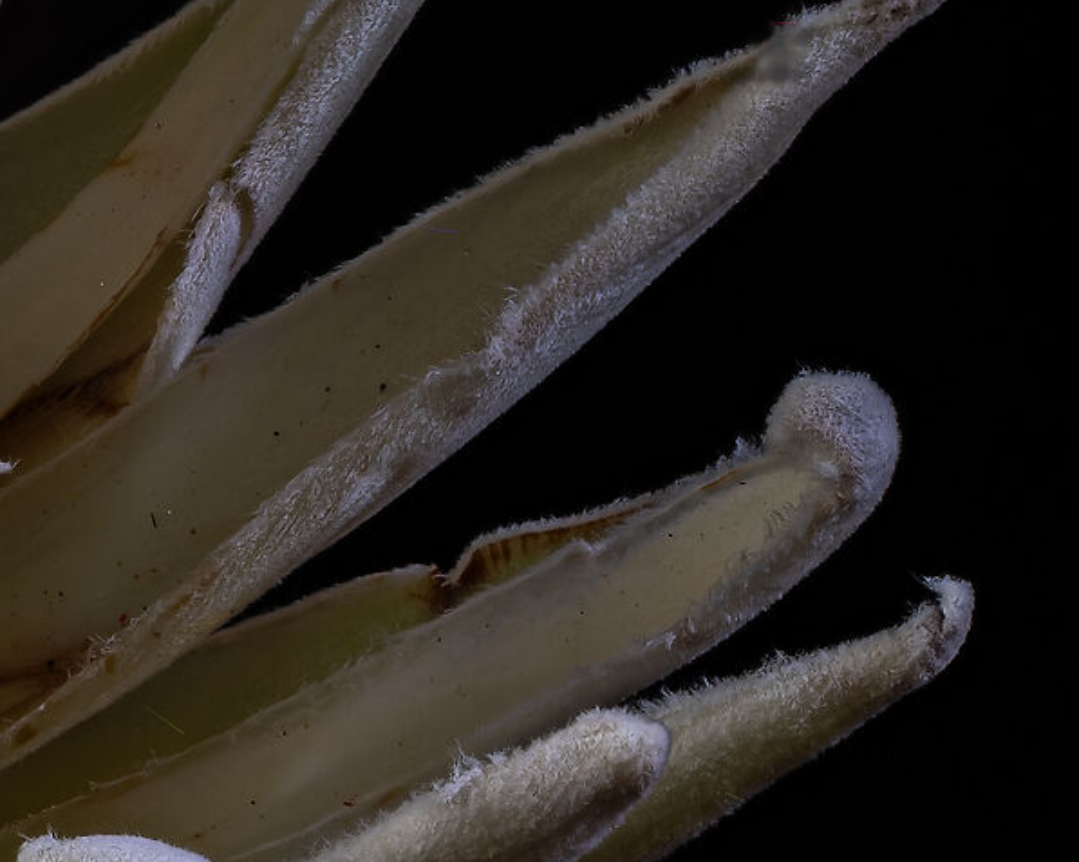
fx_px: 12640
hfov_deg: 4.8
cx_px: -784
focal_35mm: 396
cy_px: 95
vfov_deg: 3.9
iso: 100
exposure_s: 1/10
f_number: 14
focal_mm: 105
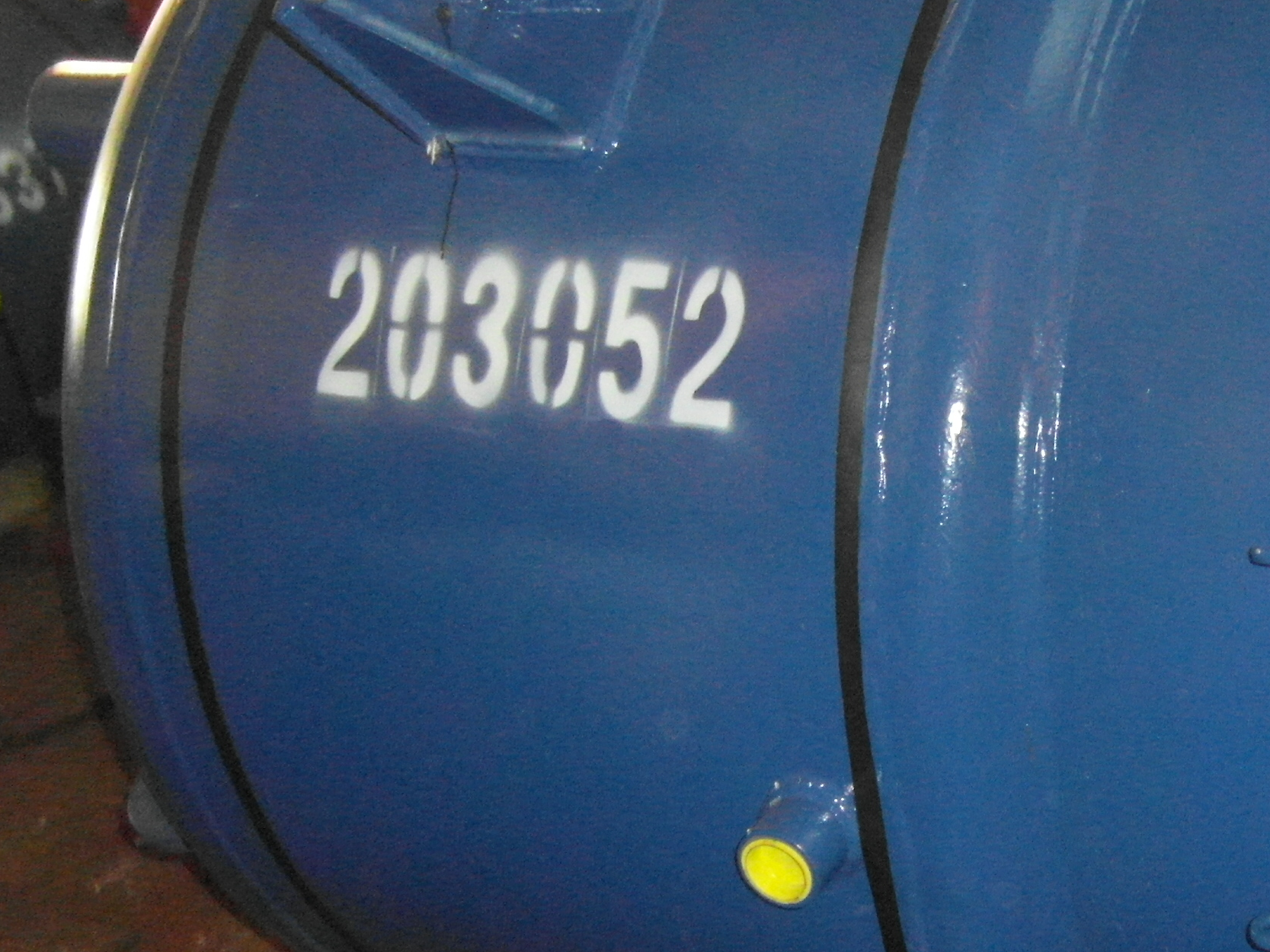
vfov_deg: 30.9
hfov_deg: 37.4
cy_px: 525
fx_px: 1724
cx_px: 1175
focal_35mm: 47
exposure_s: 1/30
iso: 640
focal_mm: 4
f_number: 3.2
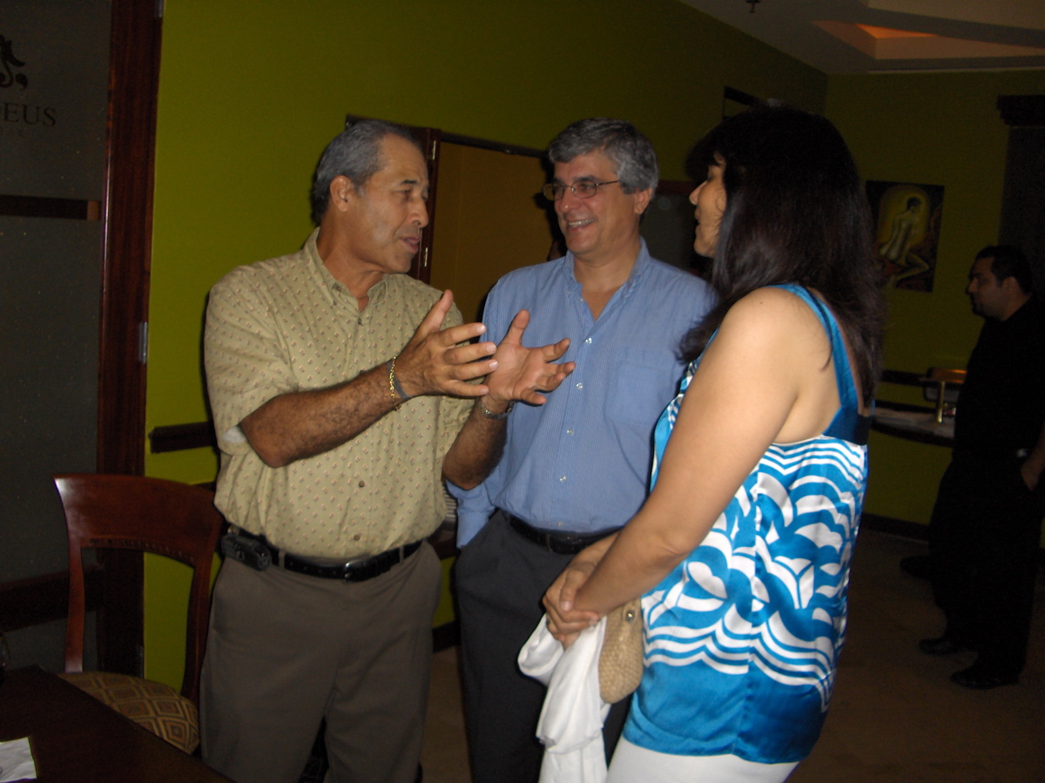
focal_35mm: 35
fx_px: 1056
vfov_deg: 40.7
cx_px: 522
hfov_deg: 52.6
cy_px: 392
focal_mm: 5.8
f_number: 2.6
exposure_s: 1/60
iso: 100
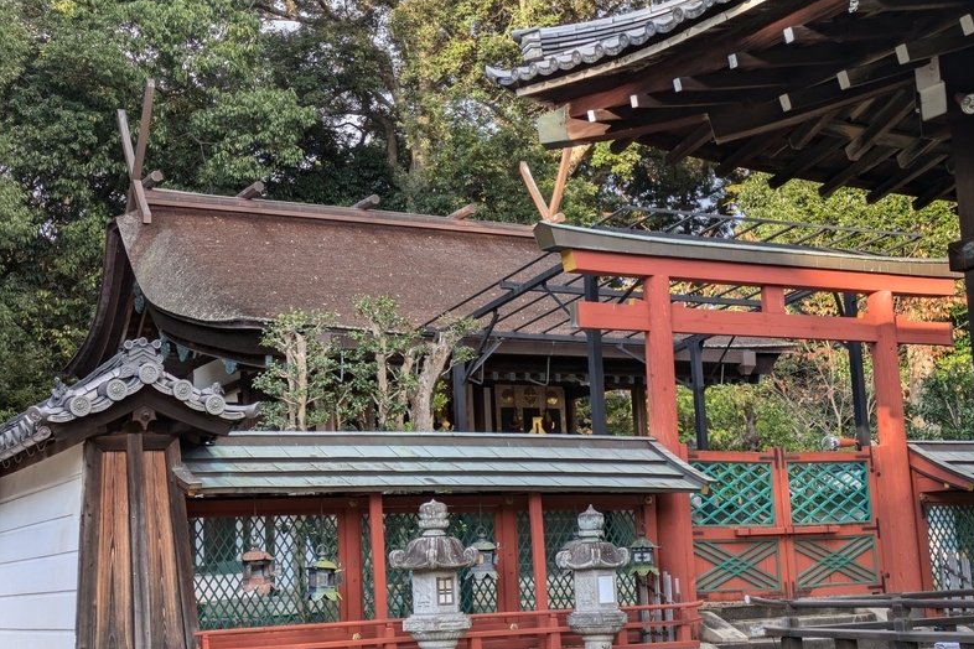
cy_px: 330
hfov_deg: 36.9
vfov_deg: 25.1
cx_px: 493
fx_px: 1461
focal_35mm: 54
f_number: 1.89
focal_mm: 5.43
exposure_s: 1/279
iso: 47
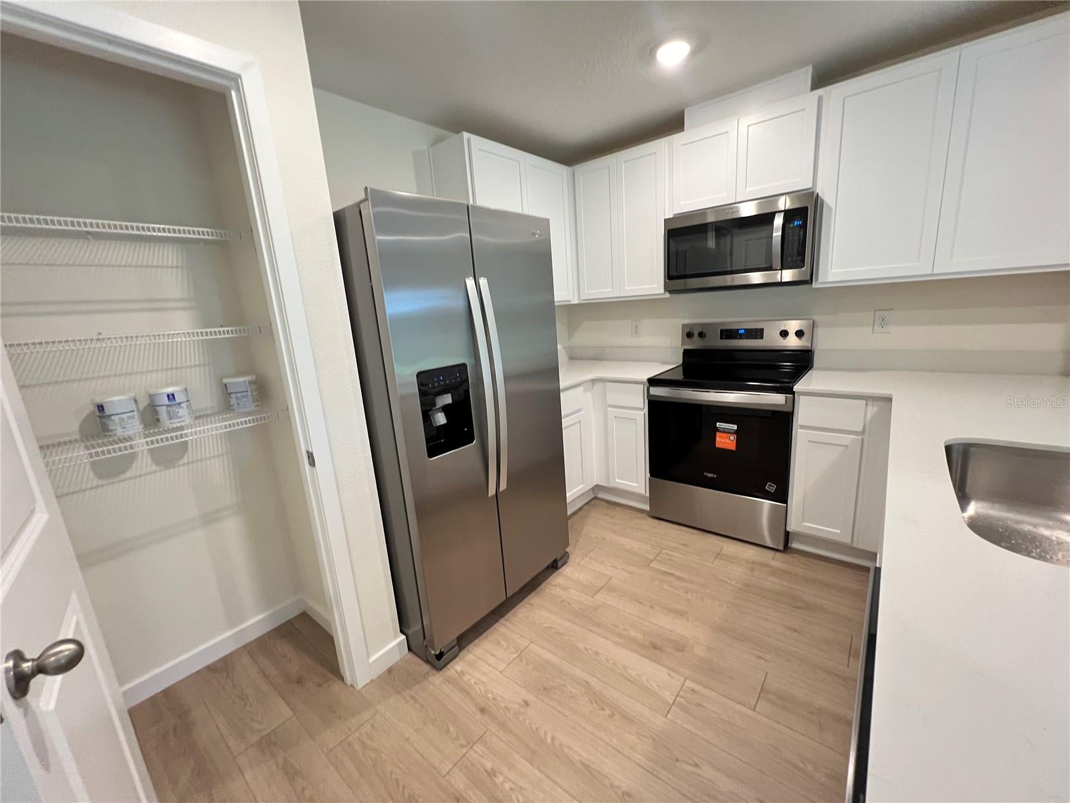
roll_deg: +4.5
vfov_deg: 89.9
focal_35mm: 13
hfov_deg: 106.2
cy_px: 402
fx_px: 402
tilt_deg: -11.7
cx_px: 535
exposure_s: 1/60
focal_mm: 1.57
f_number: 1.8
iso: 400
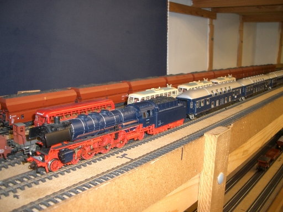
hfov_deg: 52.6
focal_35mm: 35
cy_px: 106
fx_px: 286
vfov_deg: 40.7
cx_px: 142
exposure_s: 1/40
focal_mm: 5.8
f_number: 2.6
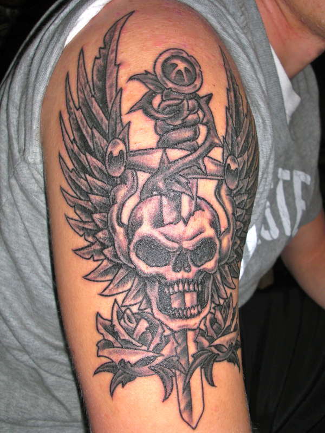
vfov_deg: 51.4
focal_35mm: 36
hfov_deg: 39.7
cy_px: 216
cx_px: 162
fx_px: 451
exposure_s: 1/30
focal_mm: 6.3
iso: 50
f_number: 7.9
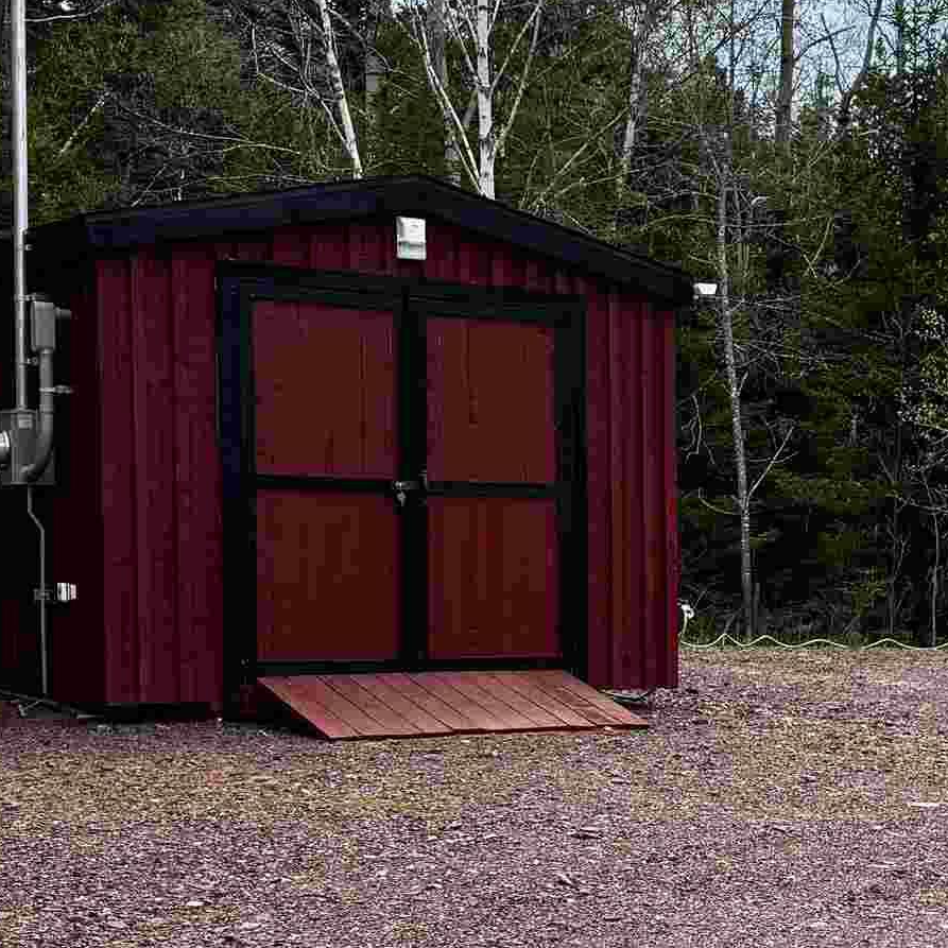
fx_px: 2262
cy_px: 685
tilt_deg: -3.3
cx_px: 1208
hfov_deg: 21.5
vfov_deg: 23.5
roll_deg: -0.5
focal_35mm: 73
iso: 80
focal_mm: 6.76
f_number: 1.78
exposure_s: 1/2833
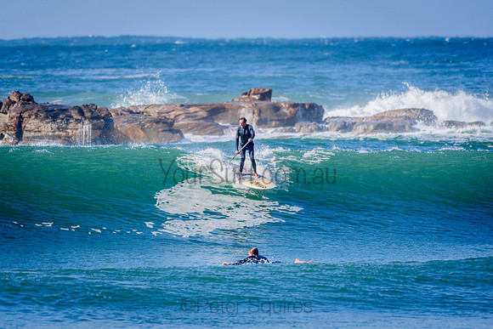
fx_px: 10273
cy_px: 164
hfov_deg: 2.7
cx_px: 246
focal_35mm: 750
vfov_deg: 1.8
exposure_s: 1/2000
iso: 400
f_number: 5.6
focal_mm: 500
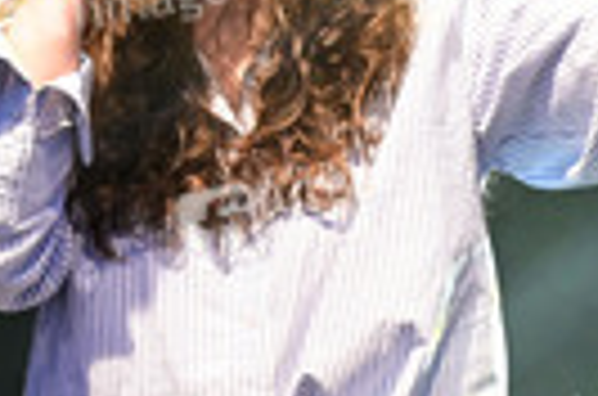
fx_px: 11235
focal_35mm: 678
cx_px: 173
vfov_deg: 2.0
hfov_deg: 3.0
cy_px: 104
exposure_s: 1/200
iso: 1800
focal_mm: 200
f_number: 3.2
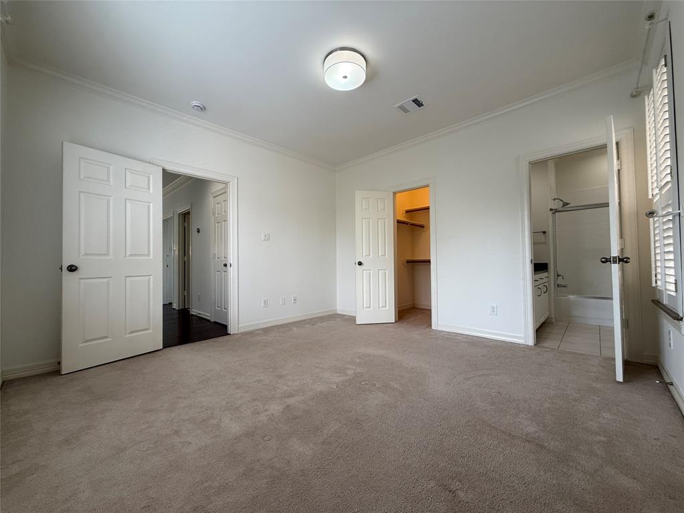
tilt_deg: +1.0
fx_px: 277
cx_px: 342
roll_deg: +0.8
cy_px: 256
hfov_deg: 102.1
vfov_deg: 85.7
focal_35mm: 14
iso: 125
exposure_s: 1/120
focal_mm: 2.22
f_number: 2.2
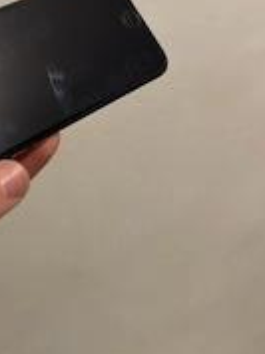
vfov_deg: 34.9
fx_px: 553
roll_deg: +9.4
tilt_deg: -25.9
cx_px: 26
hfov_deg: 26.1
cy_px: 91
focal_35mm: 54
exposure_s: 1/50
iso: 160
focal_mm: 6.76
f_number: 1.78
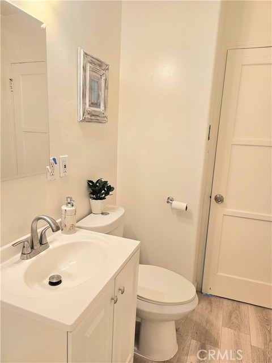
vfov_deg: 73.9
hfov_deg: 58.9
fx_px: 241
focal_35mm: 23
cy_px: 182
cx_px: 136
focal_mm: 6.3
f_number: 1.7
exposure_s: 1/120
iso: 160
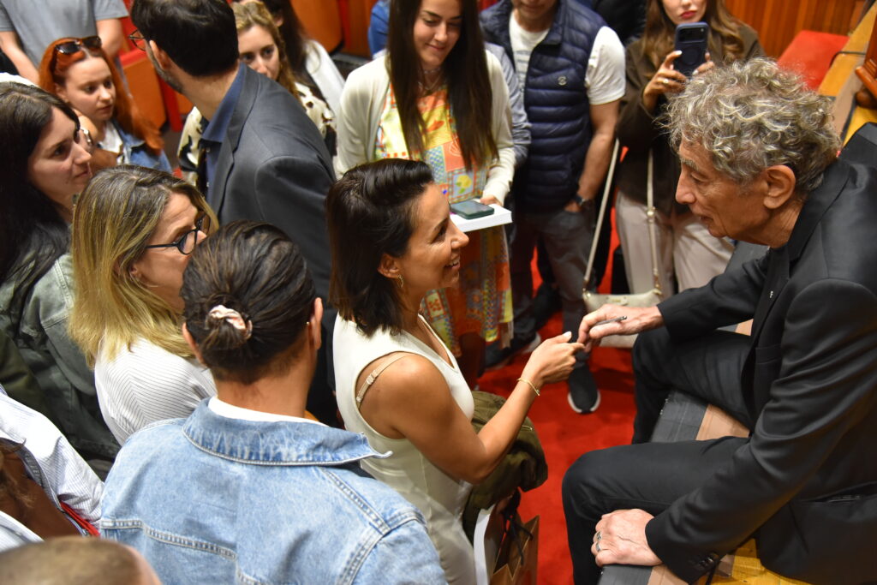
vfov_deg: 38.9
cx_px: 438
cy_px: 292
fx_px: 828
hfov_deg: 55.8
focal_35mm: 34
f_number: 4
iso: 3200
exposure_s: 1/125
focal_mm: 34
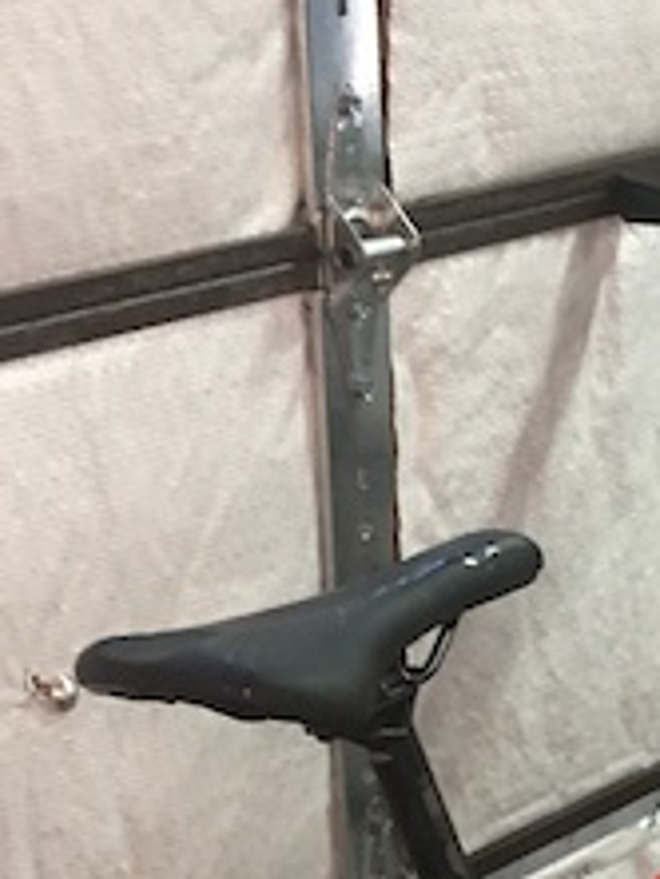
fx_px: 2667
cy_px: 1145
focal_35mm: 105
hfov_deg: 13.9
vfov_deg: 17.5
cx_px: 620
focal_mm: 4.15
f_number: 2.2
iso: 125
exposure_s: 1/30
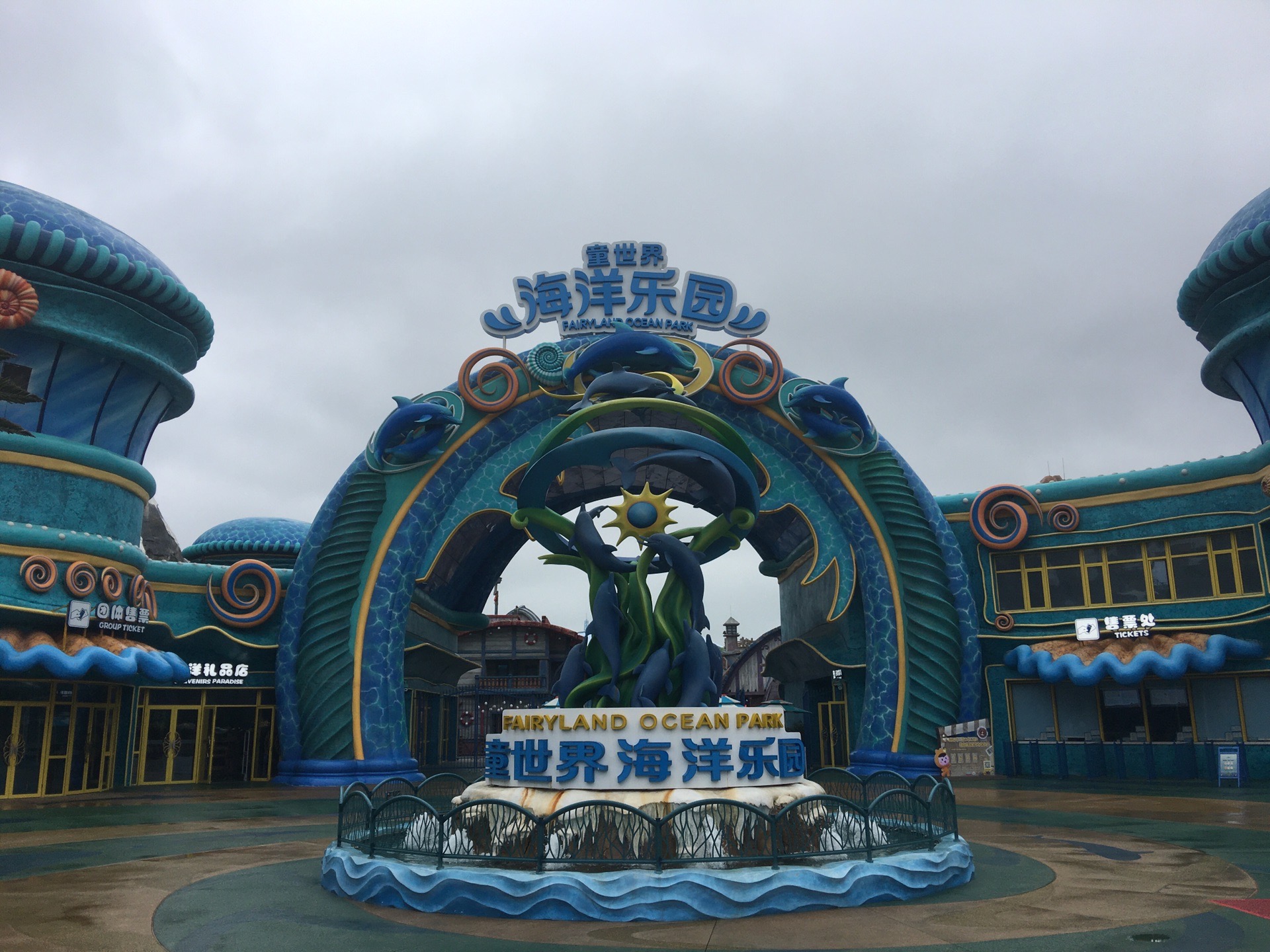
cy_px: 476
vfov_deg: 48.2
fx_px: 1064
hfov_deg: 61.7
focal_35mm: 29
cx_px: 635
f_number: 2.2
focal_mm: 4.15
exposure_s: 1/596
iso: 25
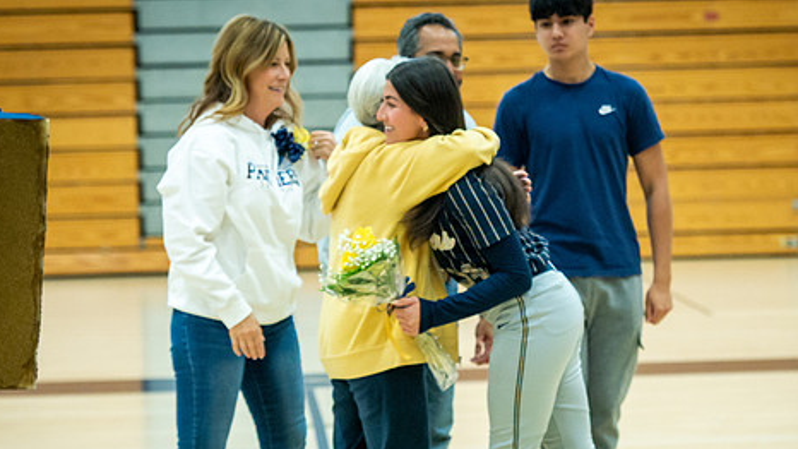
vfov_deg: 6.0
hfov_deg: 10.7
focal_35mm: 201
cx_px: 514
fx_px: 4253
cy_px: 283
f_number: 4
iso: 3200
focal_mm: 105
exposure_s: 1/200
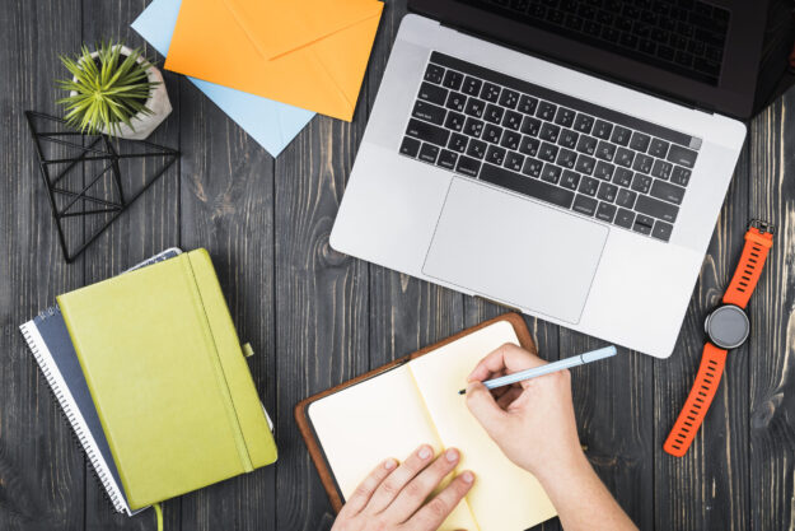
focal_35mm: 42
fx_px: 928
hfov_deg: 46.4
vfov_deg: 31.9
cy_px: 266
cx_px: 398
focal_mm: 42
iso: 64
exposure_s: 1/160
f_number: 11
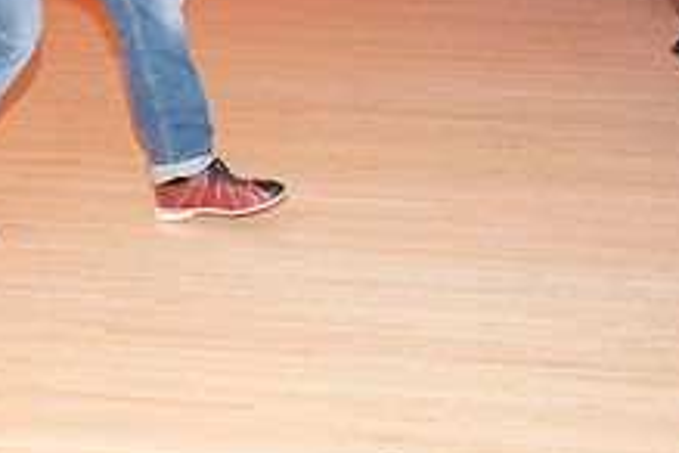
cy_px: -95
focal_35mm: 90
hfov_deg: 22.3
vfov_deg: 14.7
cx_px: 136
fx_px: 1697
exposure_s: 1/100
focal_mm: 34
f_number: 5.6
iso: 2000
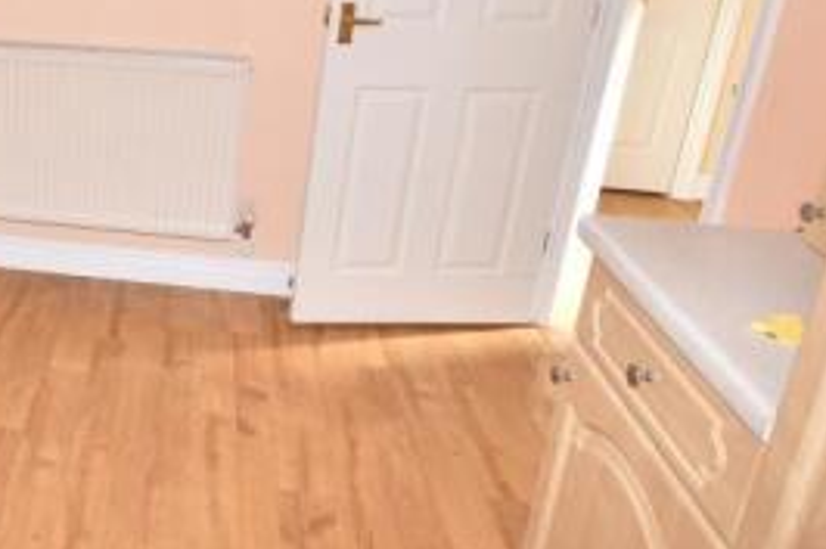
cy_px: 116
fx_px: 848
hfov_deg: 45.2
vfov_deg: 34.9
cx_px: 30
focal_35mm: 37
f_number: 5.6
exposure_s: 1/60
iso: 400
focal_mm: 10
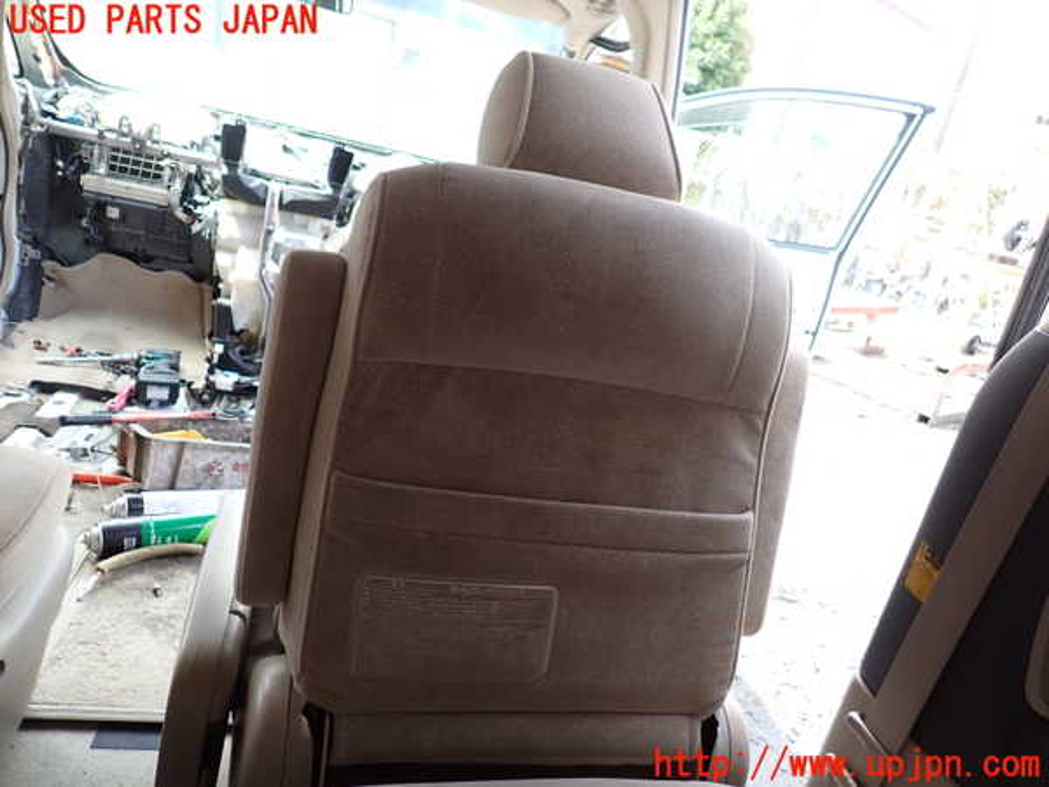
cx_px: 524
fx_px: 758
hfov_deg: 69.4
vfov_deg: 54.9
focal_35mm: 25
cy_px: 394
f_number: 2
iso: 100
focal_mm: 4.5
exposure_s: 1/100
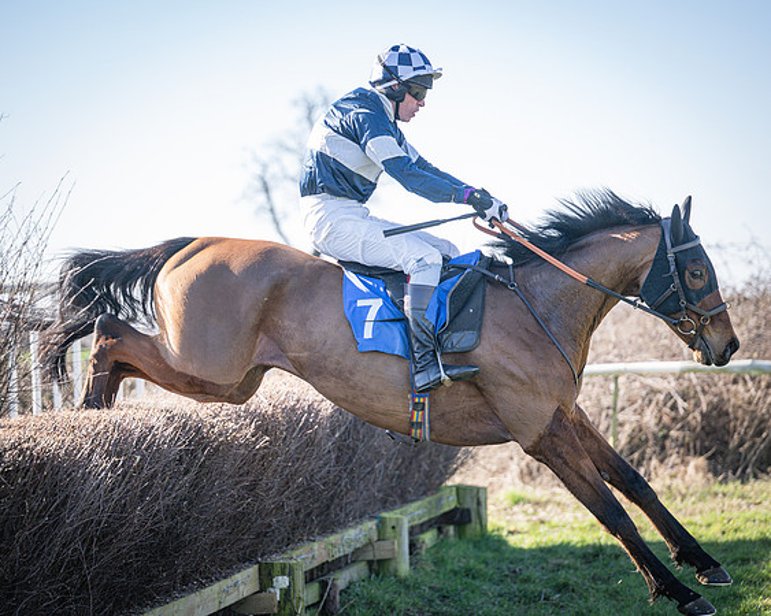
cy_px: 308
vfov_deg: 13.2
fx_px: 2672
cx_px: 325
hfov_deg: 16.4
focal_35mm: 117
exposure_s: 1/2000
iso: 400
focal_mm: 104
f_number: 2.8
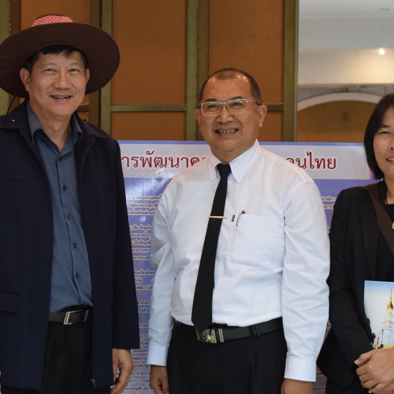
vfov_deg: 18.7
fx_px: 1198
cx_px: 117
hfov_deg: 18.6
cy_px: 208
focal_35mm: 93
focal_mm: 38
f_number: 5
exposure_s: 1/13
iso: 1600
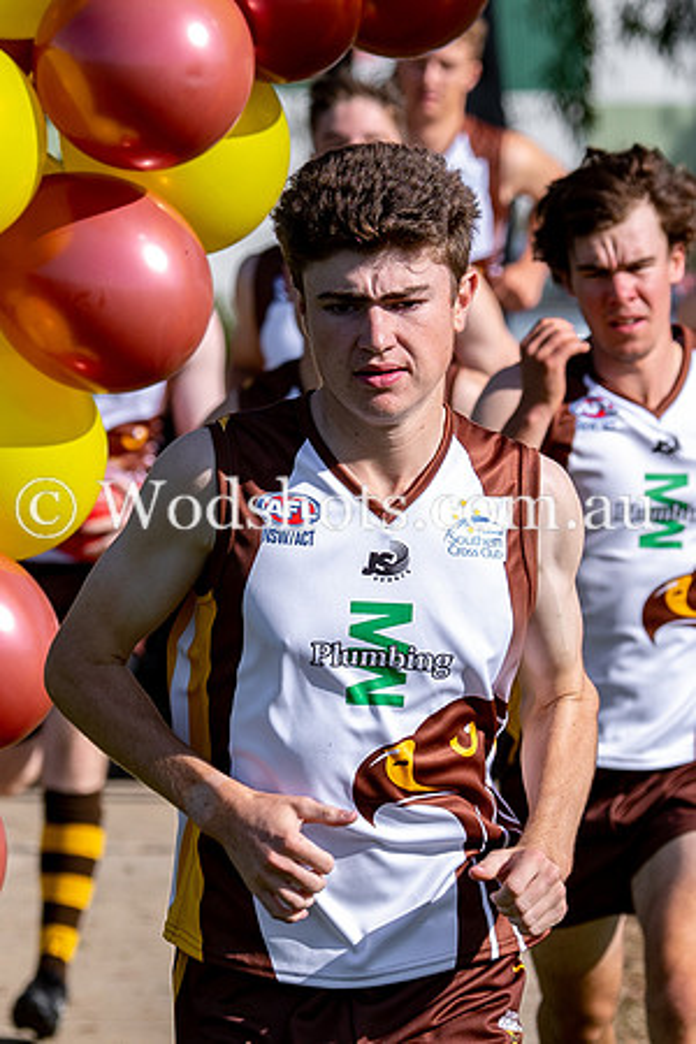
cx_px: 348
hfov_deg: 2.6
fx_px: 15590
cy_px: 545
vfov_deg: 3.8
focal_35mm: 538
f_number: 4
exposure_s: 1/1000
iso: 100
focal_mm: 120
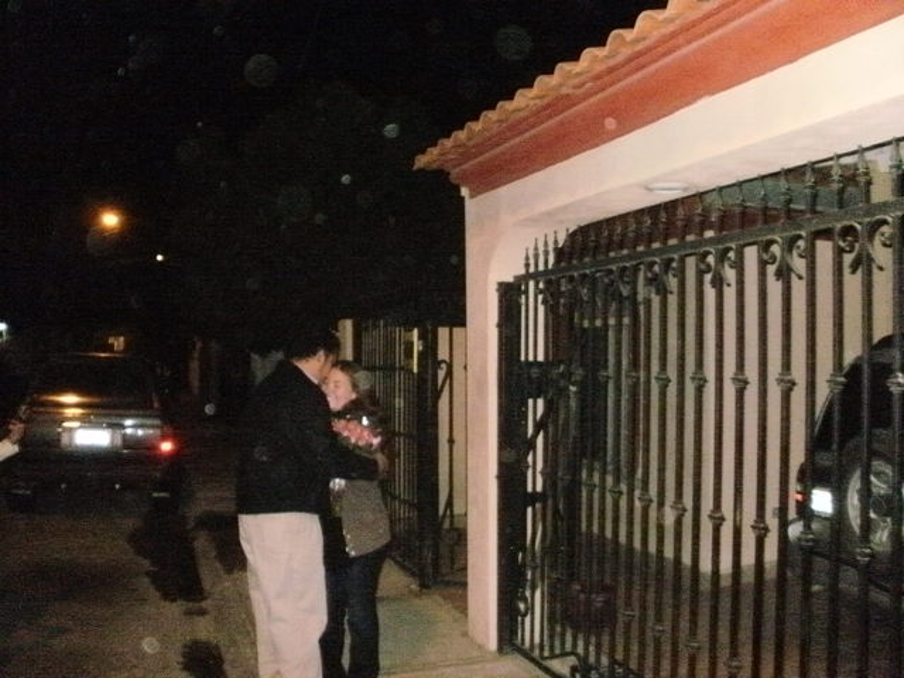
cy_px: 339
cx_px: 452
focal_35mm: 36
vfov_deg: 39.7
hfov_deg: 51.4
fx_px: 940
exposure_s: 1/30
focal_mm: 6.3
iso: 800
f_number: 3.5
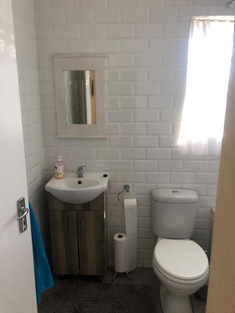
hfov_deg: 49.7
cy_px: 156
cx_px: 118
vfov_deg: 63.4
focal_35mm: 28
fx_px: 253
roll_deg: +0.1
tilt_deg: -11.5
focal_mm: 4
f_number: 1.8
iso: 125
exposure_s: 1/60
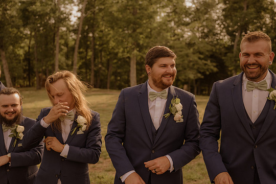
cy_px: 88
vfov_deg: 31.2
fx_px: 330
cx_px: 143
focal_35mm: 43
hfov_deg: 45.4
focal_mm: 40
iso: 500
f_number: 2.8
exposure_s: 1/2000
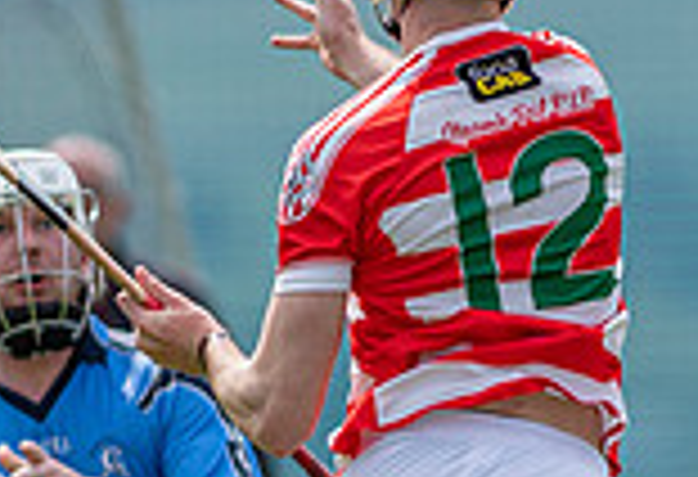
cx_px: 498
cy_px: 599
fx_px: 42505
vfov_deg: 0.6
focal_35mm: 2175
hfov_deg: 0.9
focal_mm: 300
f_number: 2.8
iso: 100
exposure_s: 1/1600
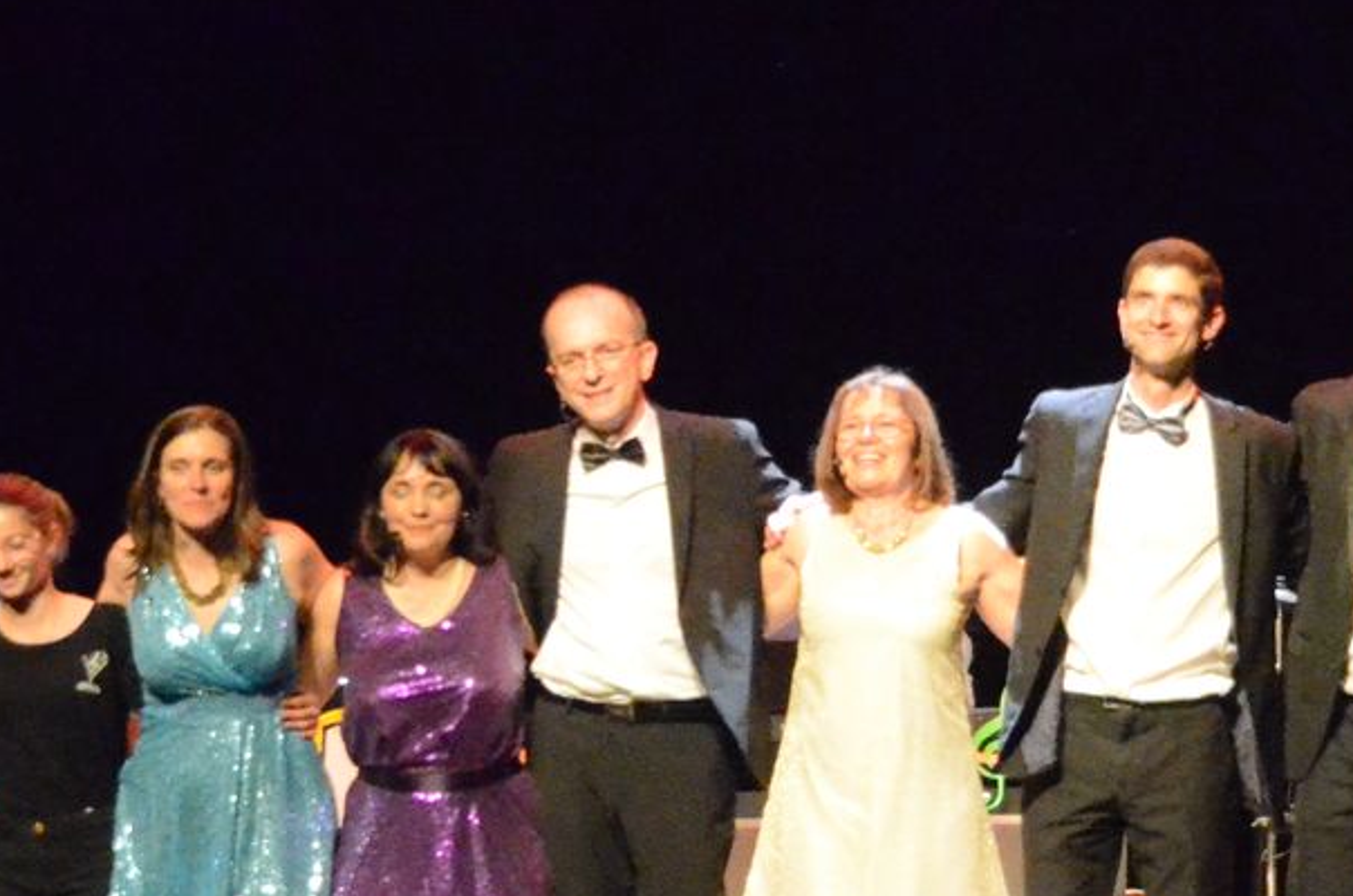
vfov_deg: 8.4
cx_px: 1020
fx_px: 6076
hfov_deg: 12.7
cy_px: 697
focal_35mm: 162
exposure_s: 1/160
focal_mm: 40
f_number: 5
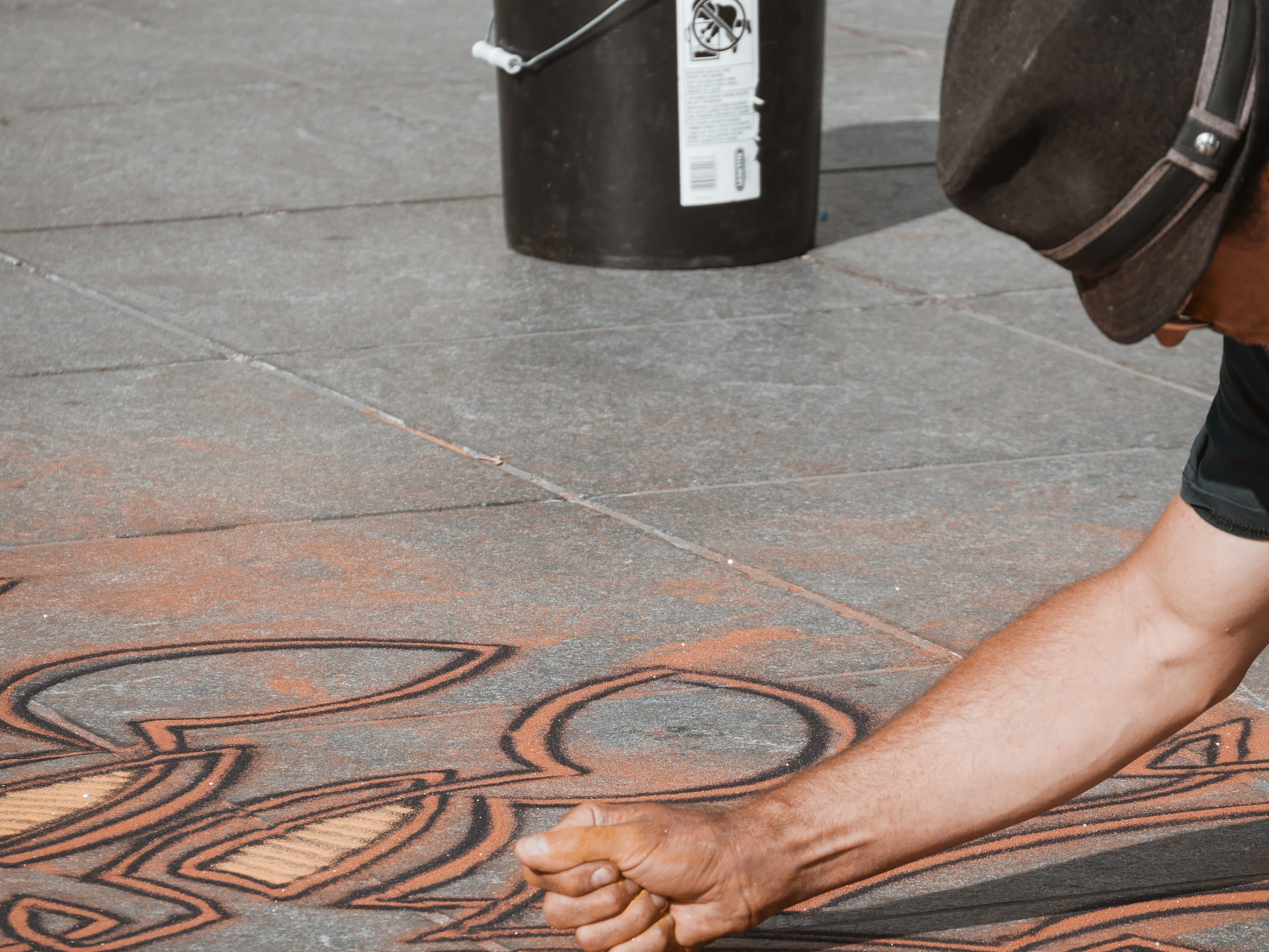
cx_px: 704
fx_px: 9499
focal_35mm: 259
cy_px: 526
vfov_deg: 5.7
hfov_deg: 7.6
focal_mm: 100
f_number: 5.6
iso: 200
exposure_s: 1/1000
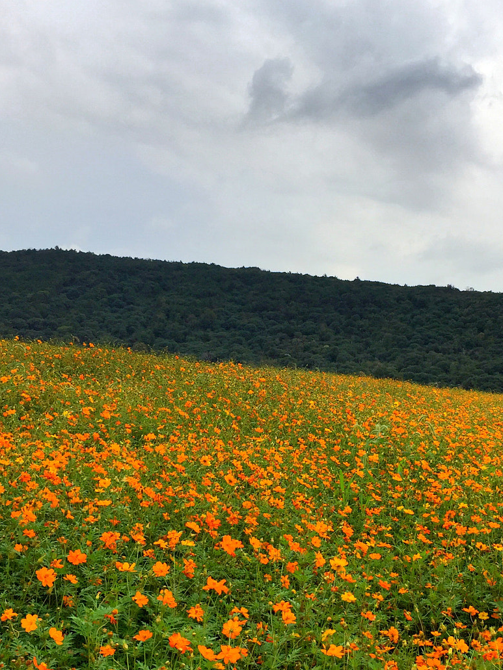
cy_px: 434
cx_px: 310
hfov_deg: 32.0
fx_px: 872
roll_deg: +0.1
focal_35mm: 45
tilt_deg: +1.5
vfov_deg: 41.7
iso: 32
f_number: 2.2
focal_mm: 4.15
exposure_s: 1/807
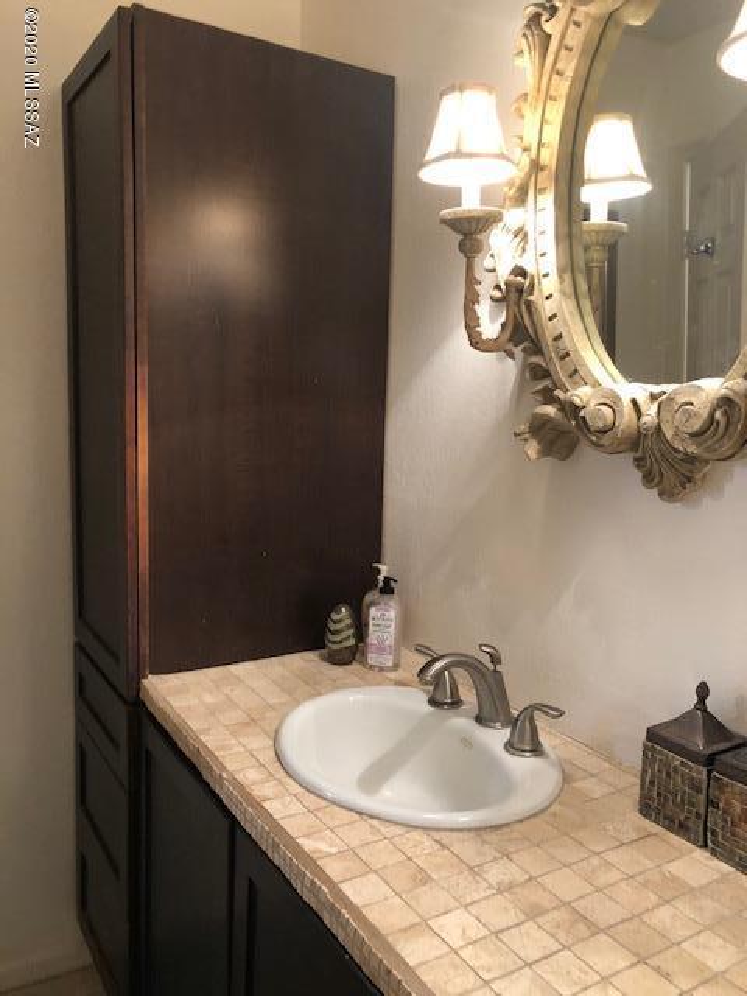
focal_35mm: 28
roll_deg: -2.2
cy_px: 498
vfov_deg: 63.4
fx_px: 806
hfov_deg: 49.7
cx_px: 374
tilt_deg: -8.3
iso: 40
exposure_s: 1/15
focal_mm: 3.99
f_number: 1.8
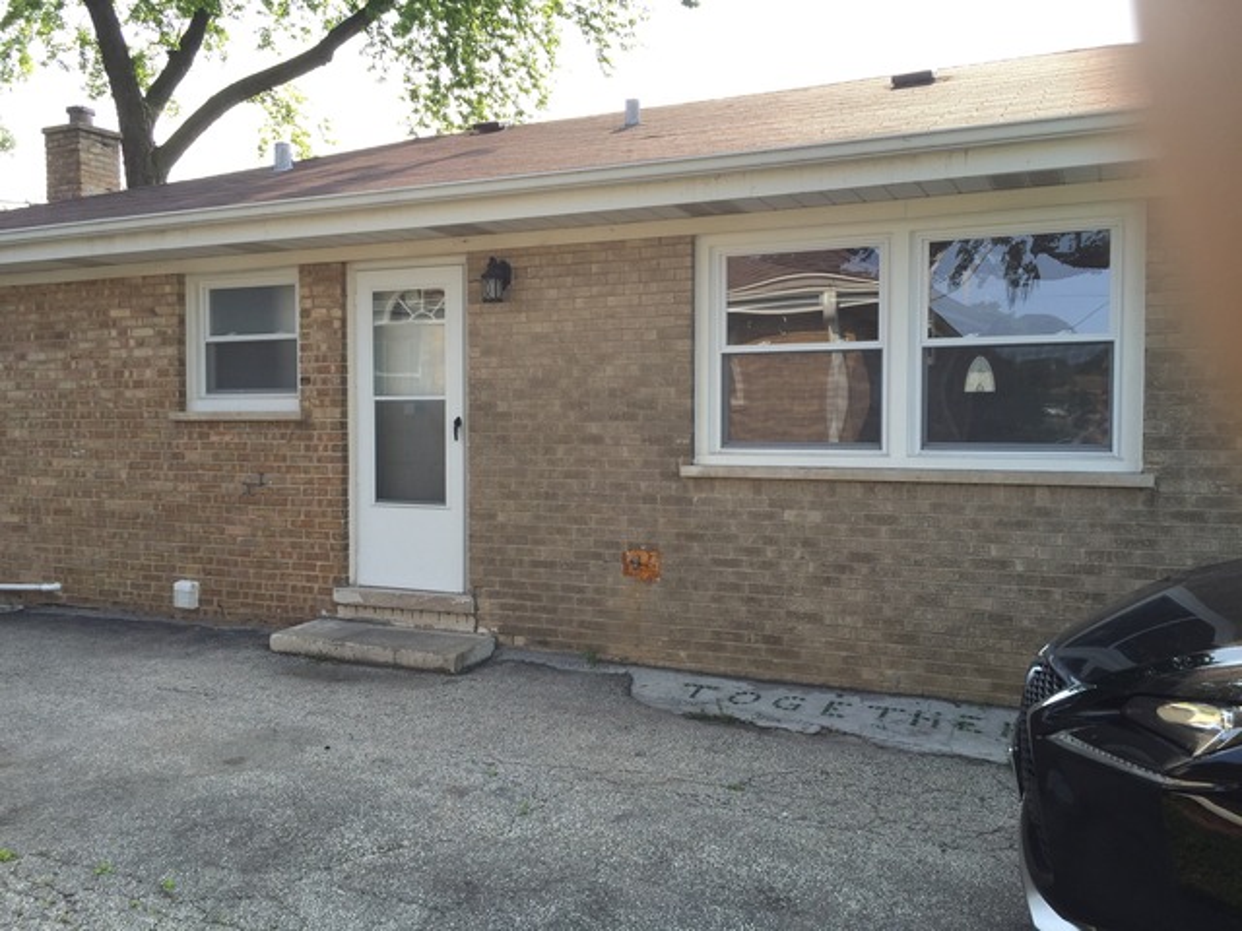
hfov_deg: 61.7
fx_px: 1041
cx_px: 621
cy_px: 466
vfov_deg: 48.2
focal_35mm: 29
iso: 32
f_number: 2.2
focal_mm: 4.15
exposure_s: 1/557
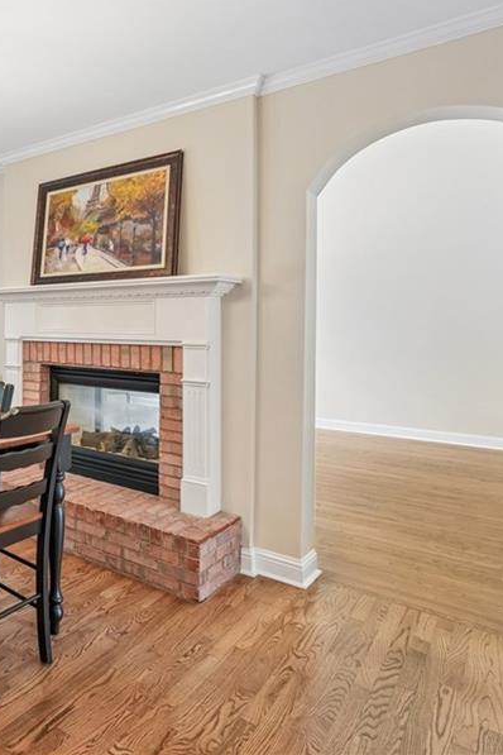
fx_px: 503
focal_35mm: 24
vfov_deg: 73.4
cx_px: -38
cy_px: 326
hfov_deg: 42.8
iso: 320
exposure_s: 1/10
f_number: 8
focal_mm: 14
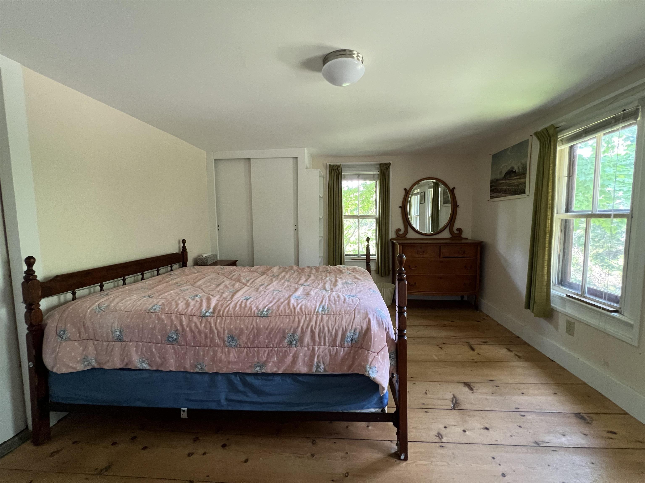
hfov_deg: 106.2
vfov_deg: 89.9
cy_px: 242
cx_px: 322
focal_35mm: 13
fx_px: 242
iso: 320
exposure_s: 1/60
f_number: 1.8
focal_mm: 1.57
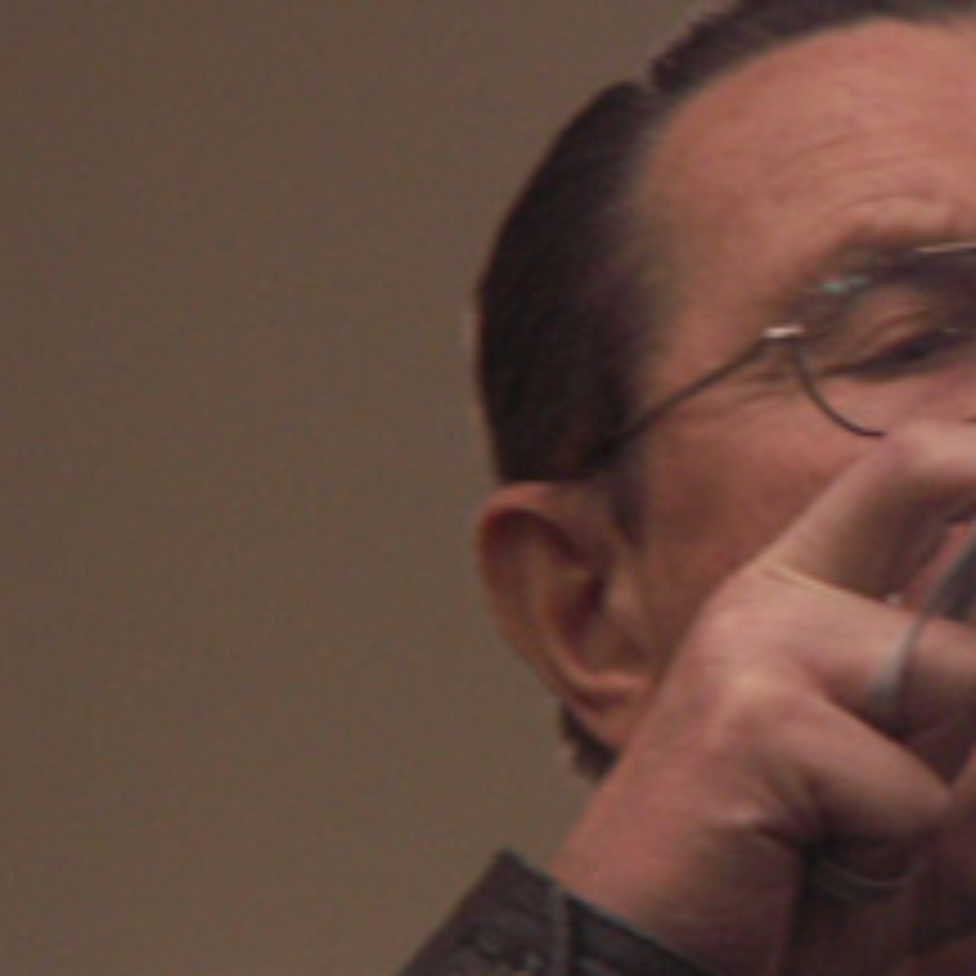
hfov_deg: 2.6
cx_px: 1084
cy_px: 508
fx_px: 21372
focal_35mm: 670
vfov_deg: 2.6
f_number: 4.5
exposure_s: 1/30
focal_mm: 44.83
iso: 160
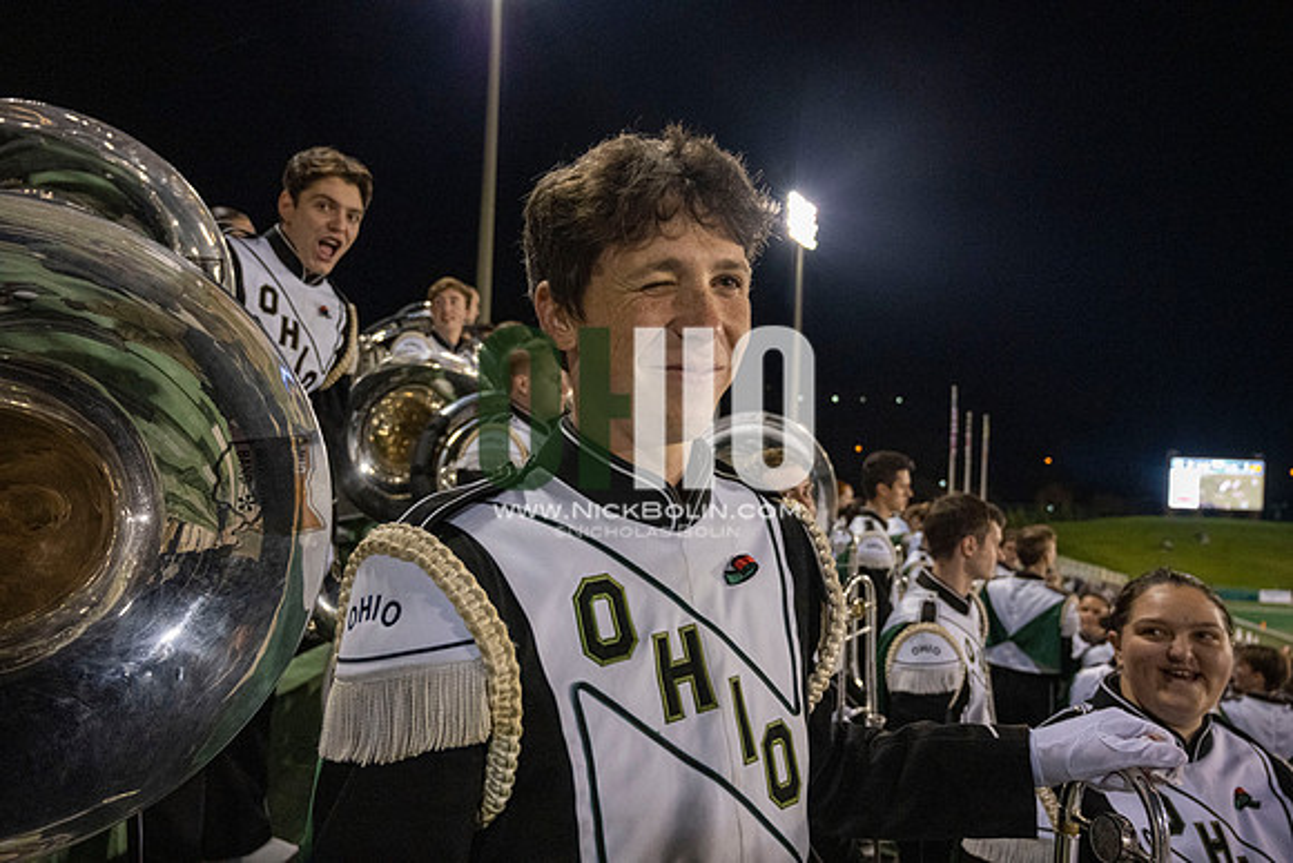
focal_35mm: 24
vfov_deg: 53.2
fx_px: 862
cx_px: 646
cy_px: 432
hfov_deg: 73.7
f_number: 4
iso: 3200
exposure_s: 1/500
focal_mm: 24
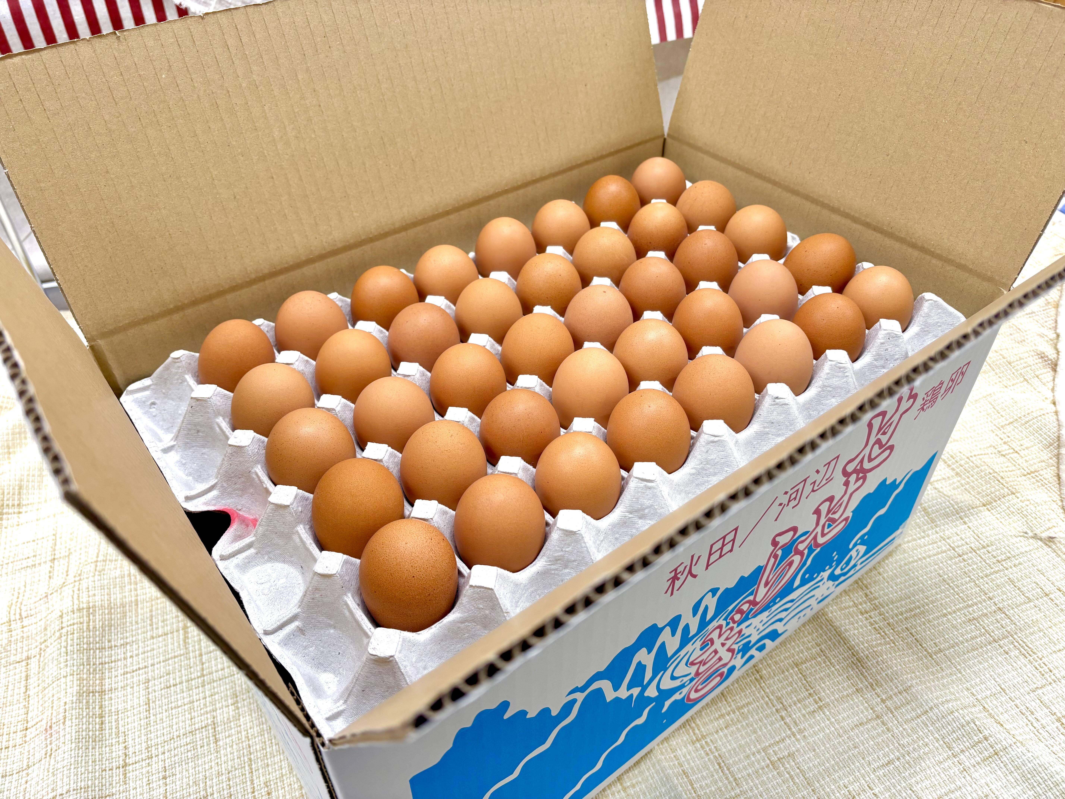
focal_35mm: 26
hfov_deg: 67.3
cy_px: 400
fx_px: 800
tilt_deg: -41.3
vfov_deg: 53.1
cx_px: 532
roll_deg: +0.7
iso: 100
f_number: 1.6
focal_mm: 5.96
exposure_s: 1/100
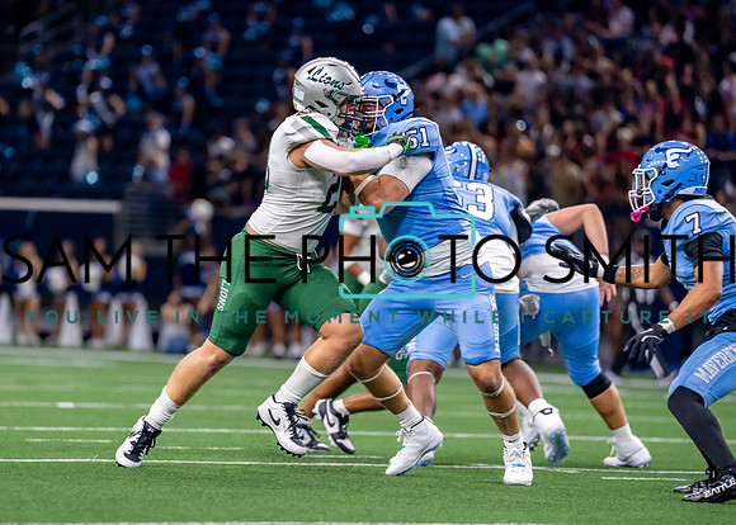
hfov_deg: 7.5
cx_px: 237
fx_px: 5625
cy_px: 264
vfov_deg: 5.3
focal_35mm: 269
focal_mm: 200
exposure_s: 1/1000
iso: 1600
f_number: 2.8
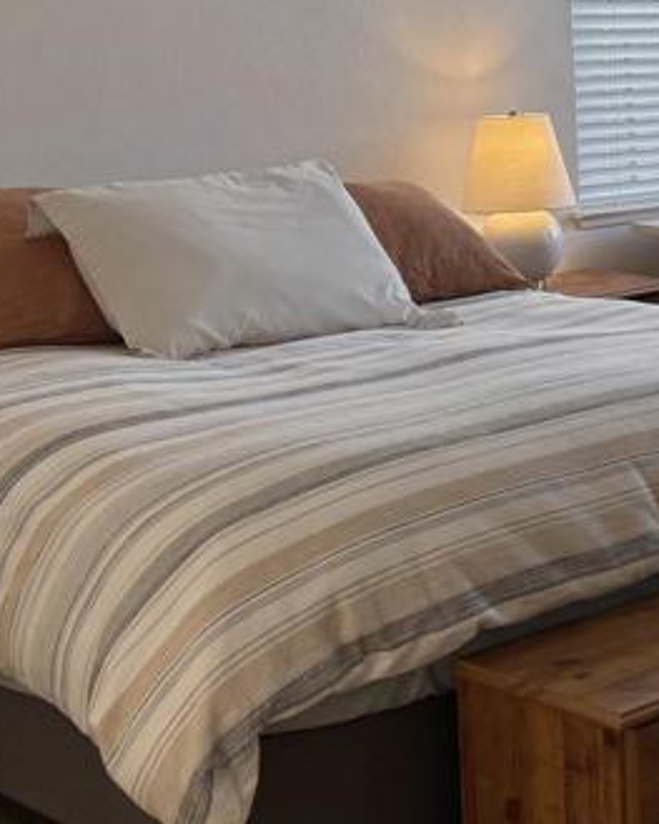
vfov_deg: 23.8
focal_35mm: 79
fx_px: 1927
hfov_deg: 17.4
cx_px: 1005
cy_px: 188
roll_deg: +0.6
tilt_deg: -5.3
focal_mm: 5.96
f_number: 1.6
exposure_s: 1/120
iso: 64
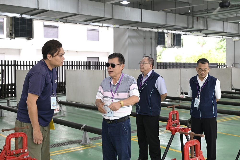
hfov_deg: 42.8
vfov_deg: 29.2
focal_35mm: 46
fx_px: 307
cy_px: 80
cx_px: 120
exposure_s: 1/60
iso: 640
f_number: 6.3
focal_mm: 46
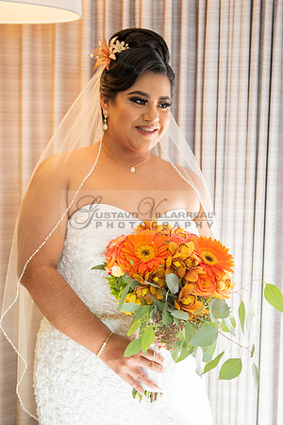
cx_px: 142
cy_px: 213
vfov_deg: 29.6
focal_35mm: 68
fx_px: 802
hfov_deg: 20.0
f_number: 2.8
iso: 160
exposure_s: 1/80
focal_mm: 44
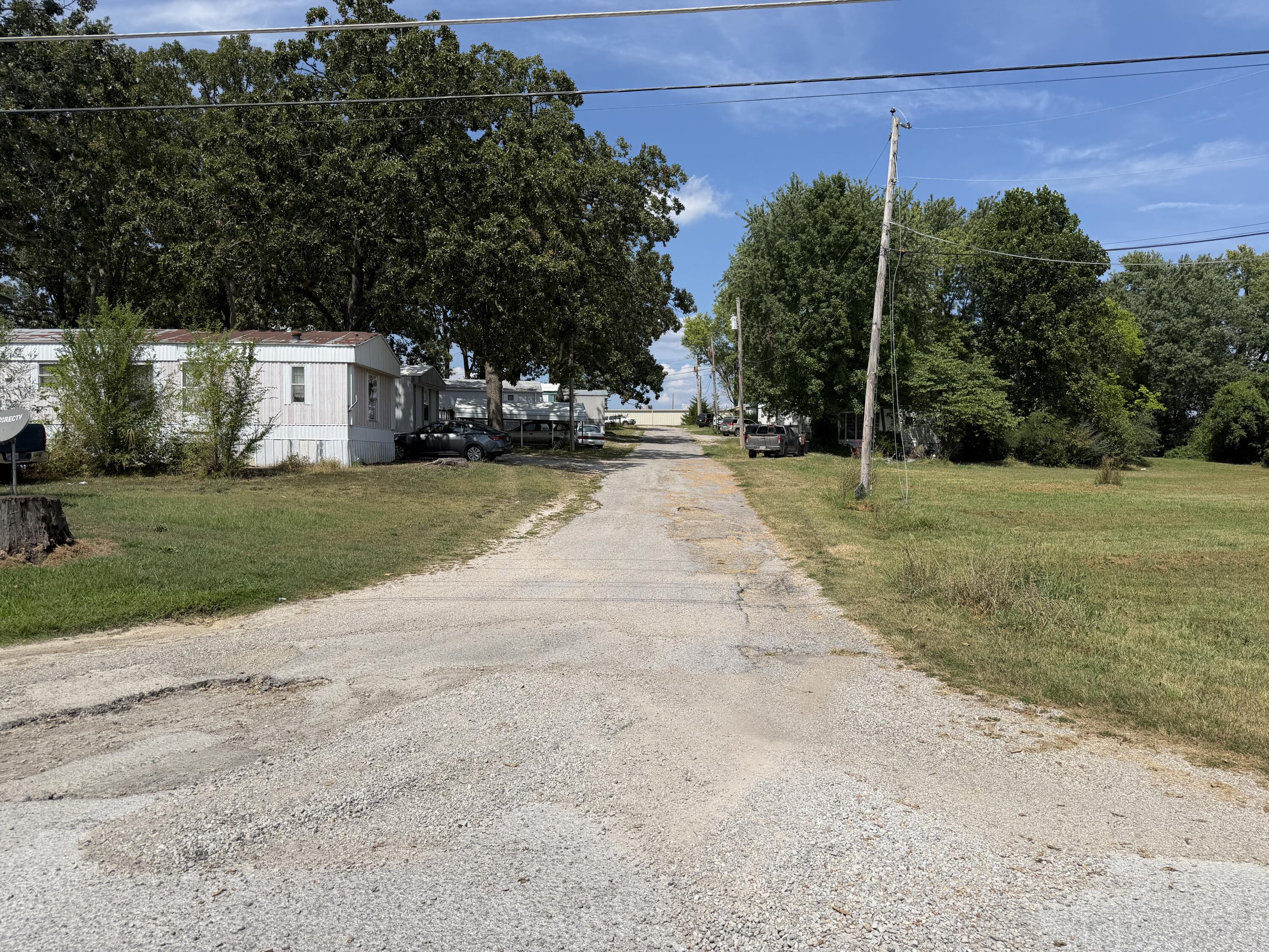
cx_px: 634
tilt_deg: -2.8
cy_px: 476
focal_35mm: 24
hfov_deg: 71.6
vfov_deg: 56.8
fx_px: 880
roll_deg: +0.0
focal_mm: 6.76
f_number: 1.78
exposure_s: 1/6711
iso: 80
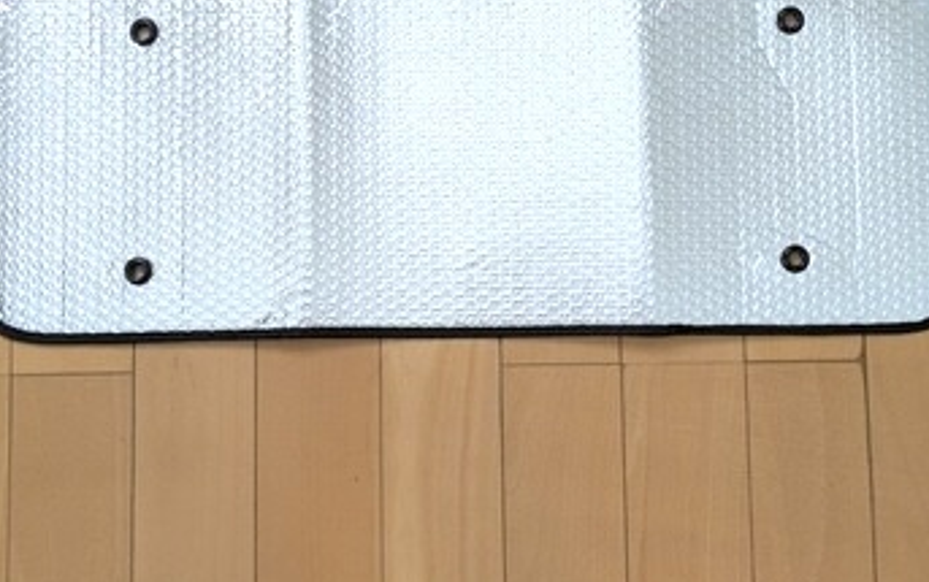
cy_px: 200
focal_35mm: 63
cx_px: 452
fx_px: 1596
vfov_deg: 20.6
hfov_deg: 32.4
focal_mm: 5.43
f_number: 1.89
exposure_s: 1/24
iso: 51
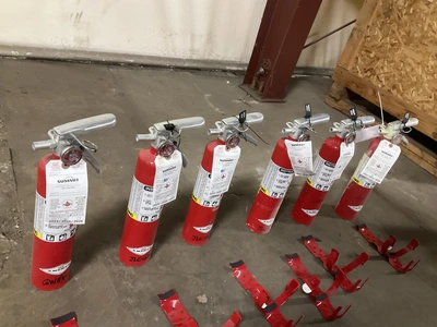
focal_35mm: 29
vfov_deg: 48.2
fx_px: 366
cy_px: 164
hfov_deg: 61.7
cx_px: 218
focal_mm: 3
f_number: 1.8
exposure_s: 1/40
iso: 250
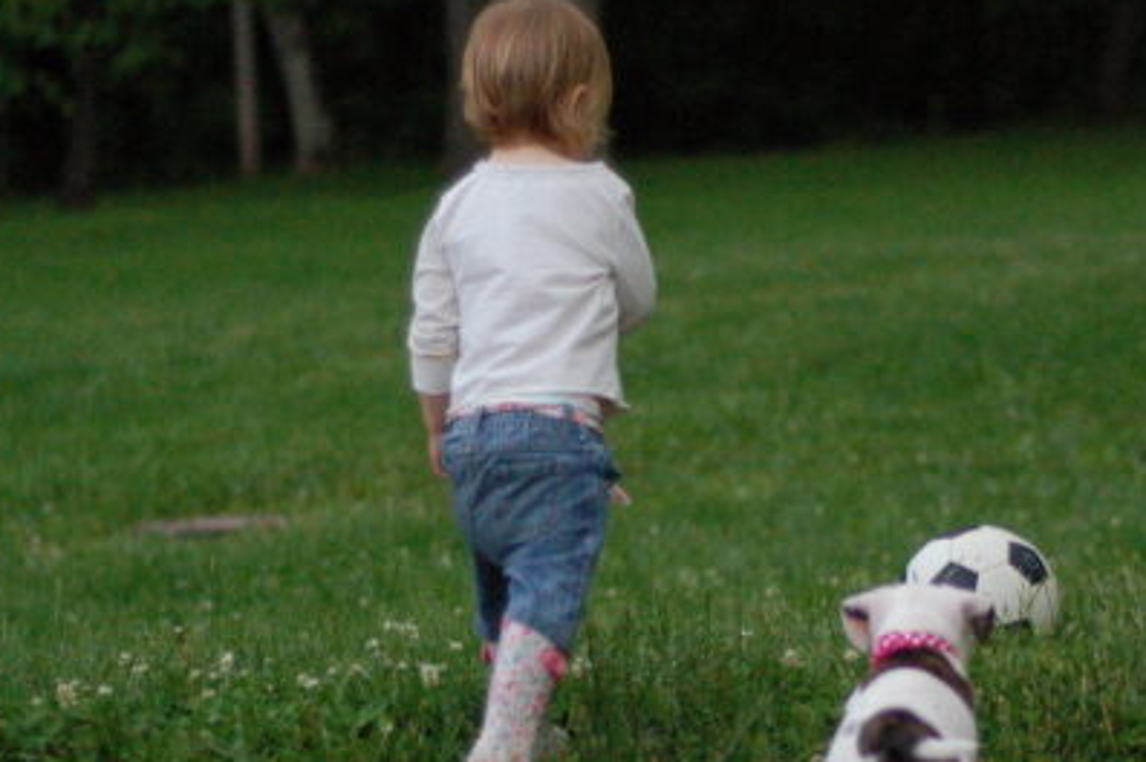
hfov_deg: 14.1
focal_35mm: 145
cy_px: 564
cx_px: 742
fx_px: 4612
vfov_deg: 9.4
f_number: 1.8
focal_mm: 50
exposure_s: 1/3200
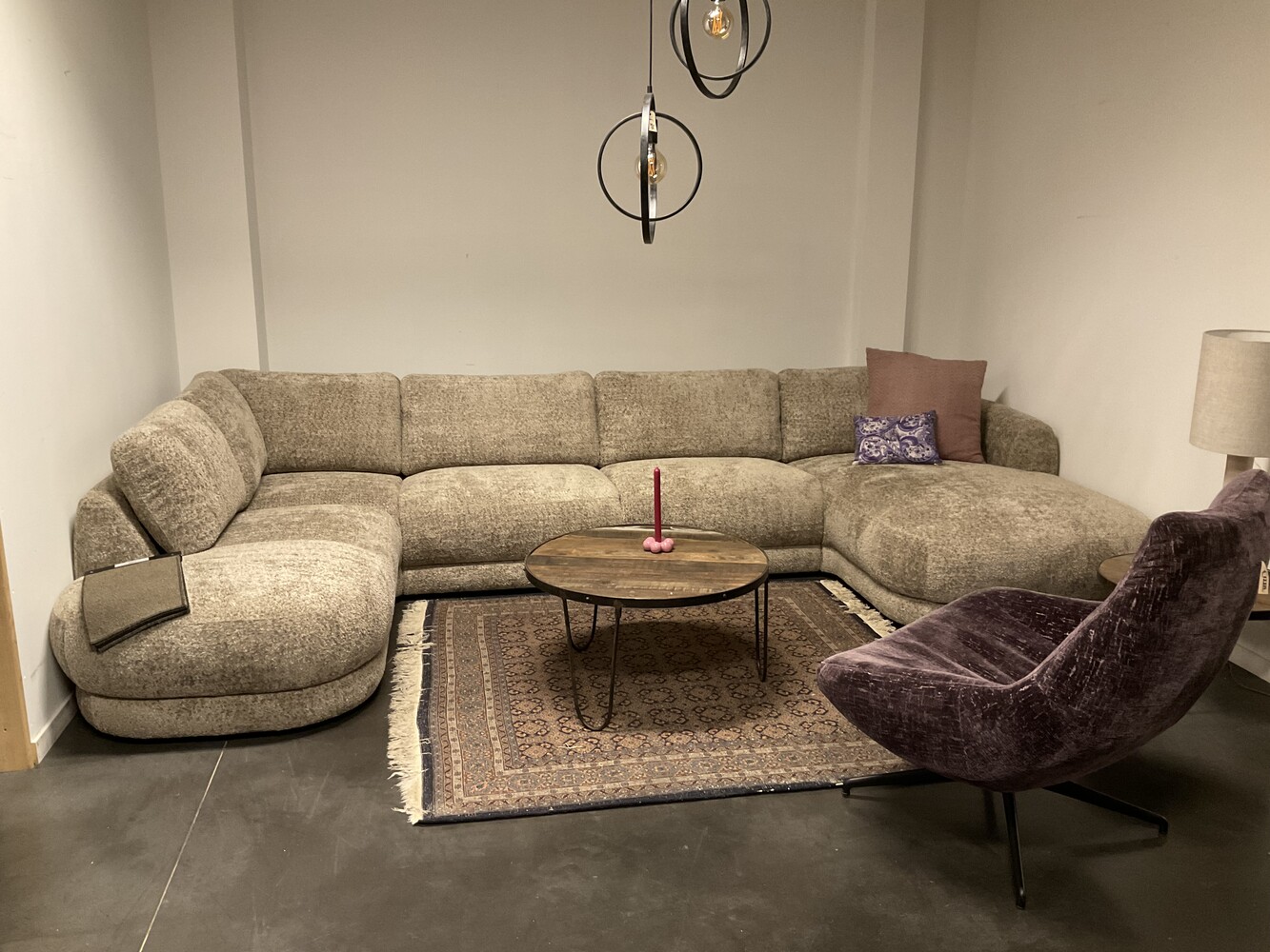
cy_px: 476
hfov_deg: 61.7
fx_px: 1064
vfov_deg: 48.2
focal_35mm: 29
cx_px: 635
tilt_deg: -14.1
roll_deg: -0.1
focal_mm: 3
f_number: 1.8
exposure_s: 1/40
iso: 200
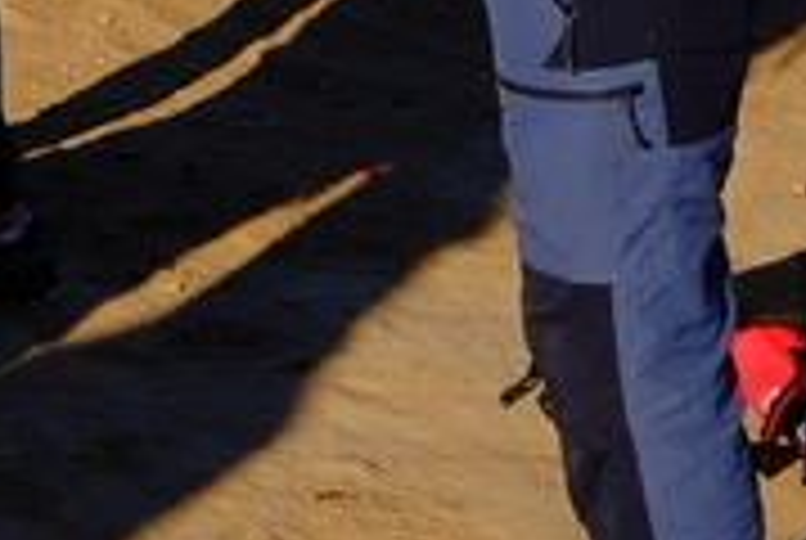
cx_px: -869
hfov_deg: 11.6
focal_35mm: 156
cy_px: -331
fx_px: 3498
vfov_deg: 8.6
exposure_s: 1/350
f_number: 8
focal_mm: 23
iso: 400
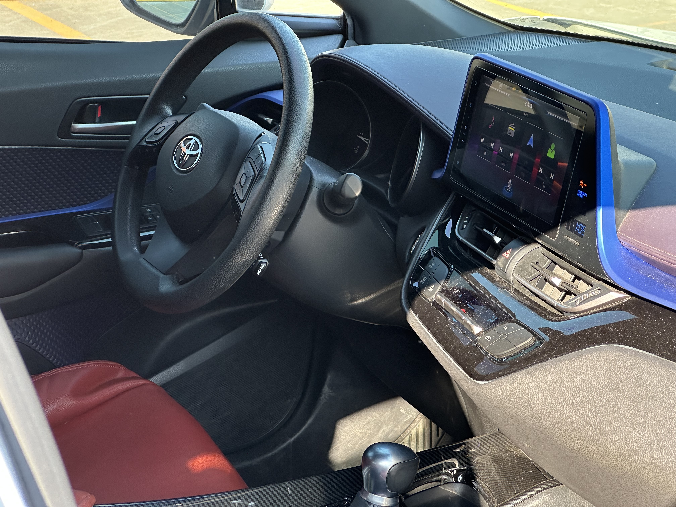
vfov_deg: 19.1
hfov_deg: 25.3
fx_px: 1504
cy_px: 254
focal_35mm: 77
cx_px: 338
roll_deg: -2.4
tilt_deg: -18.9
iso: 64
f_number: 2.8
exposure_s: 1/99
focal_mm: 9
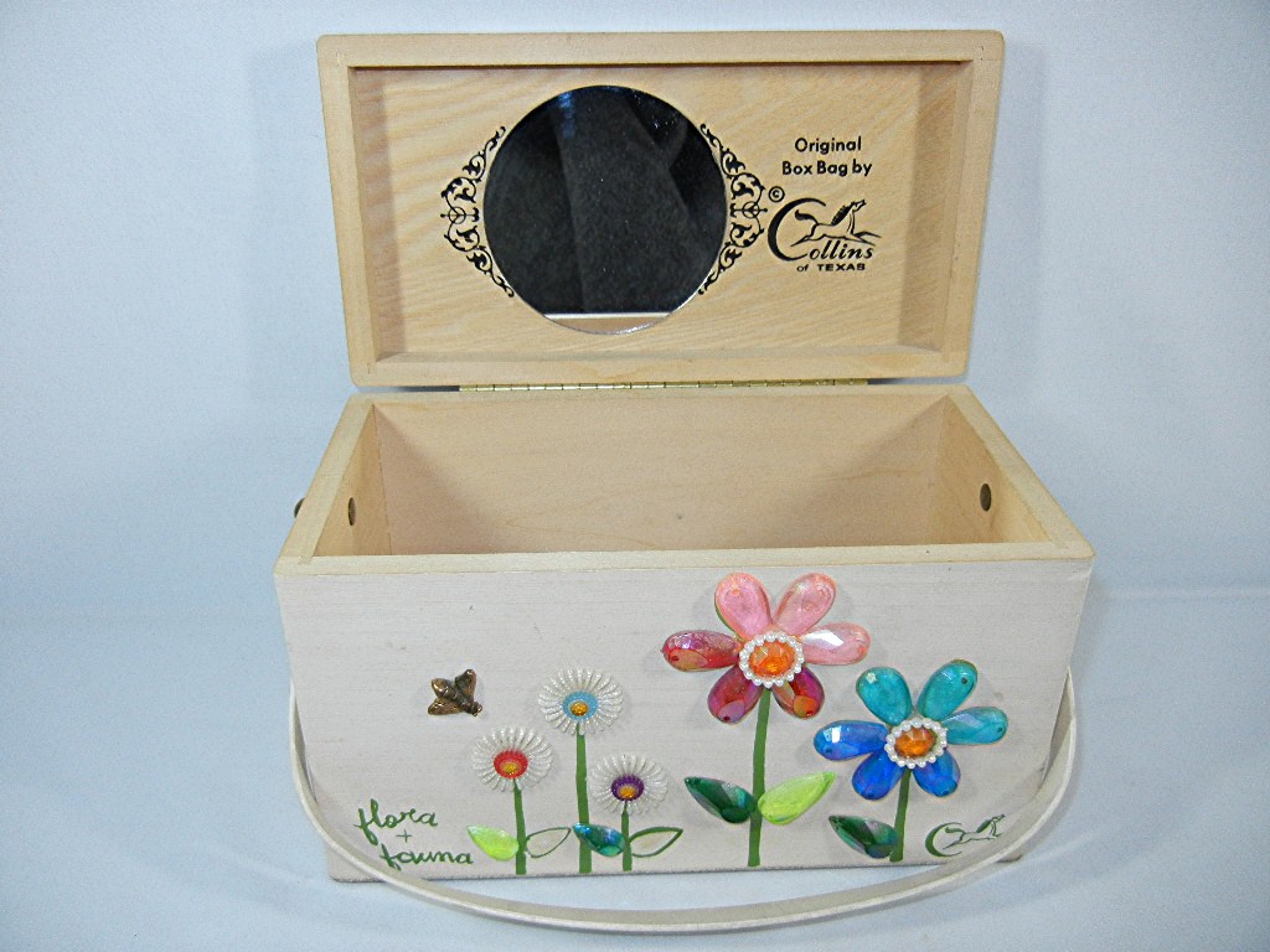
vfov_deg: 46.8
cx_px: 635
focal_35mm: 30
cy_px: 476
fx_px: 1101
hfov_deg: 60.0
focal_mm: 5.4
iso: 160
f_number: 3.5
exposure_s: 1/39.5
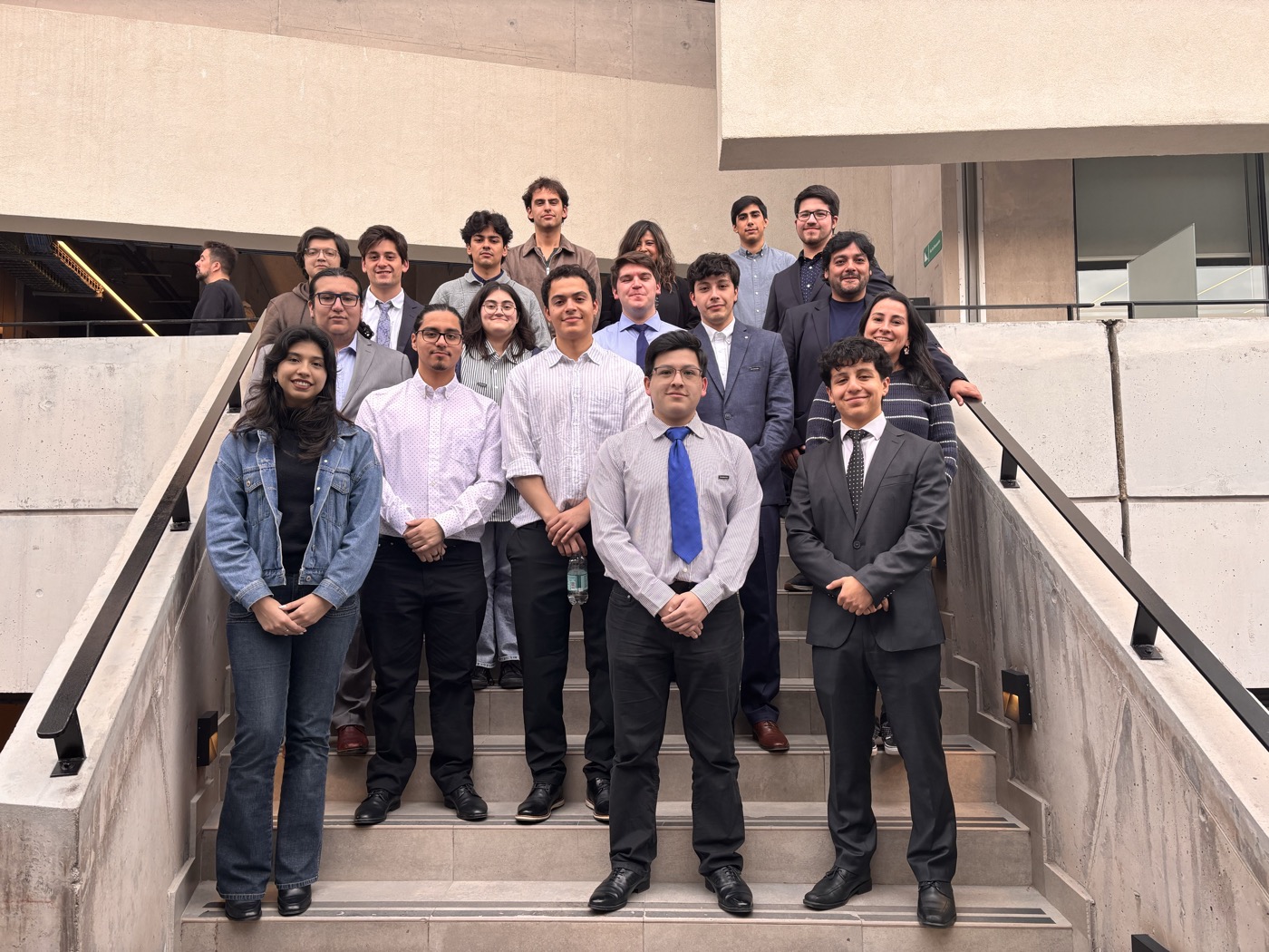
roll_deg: +0.0
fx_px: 953
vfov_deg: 53.1
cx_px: 634
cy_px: 476
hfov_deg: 67.3
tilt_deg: +4.8
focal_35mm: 26
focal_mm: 5.96
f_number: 1.6
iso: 50
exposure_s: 1/350
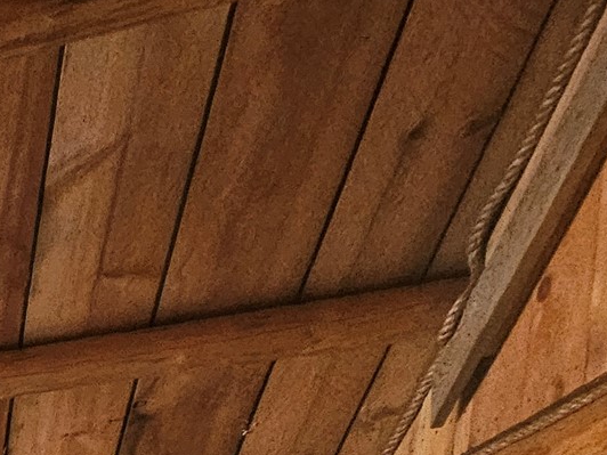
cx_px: -502
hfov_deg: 21.9
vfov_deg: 20.2
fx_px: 877
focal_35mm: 50
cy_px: 835
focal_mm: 2.2
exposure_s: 1/24
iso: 800
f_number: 2.2
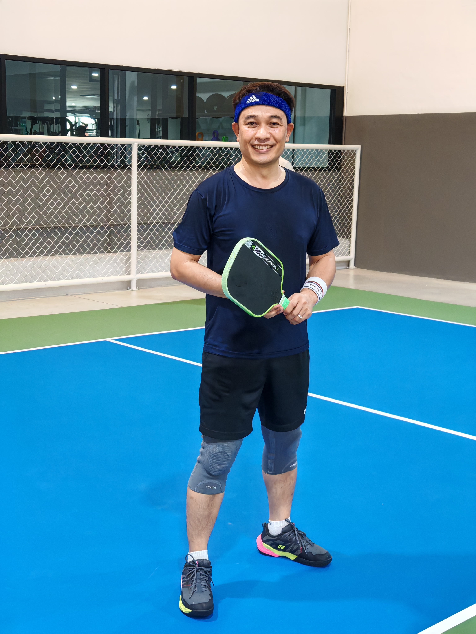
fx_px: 990
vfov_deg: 35.5
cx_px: 238
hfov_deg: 27.0
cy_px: 317
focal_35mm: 54
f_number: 1.9
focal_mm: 6.67
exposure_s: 1/100
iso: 500
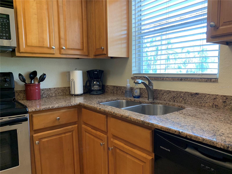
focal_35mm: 26
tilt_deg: -7.0
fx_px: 174
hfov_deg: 67.3
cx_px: 116
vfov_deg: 53.1
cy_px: 87
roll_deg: +1.1
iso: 125
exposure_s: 1/60
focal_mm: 4.25
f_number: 1.8
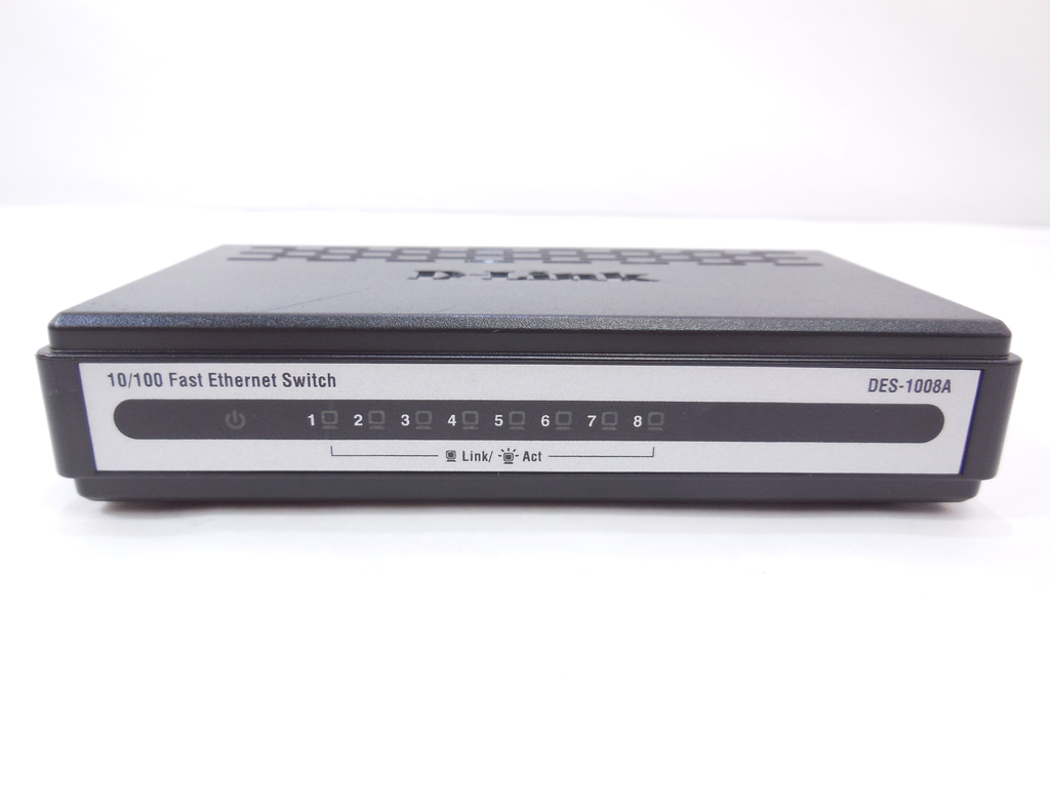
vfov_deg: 54.9
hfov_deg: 69.4
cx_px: 525
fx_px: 758
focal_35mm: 25
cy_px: 394
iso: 125
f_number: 3.1
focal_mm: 4.5
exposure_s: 1/40
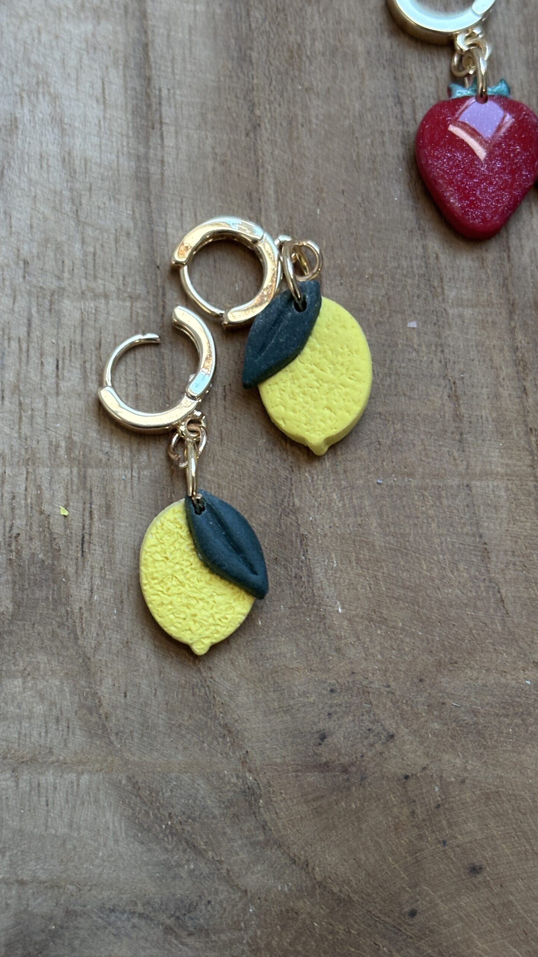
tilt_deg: -77.5
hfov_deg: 21.1
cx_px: 256
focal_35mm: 57
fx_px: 1446
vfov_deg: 36.6
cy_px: 476
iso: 160
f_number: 1.6
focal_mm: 5.96
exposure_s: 1/45
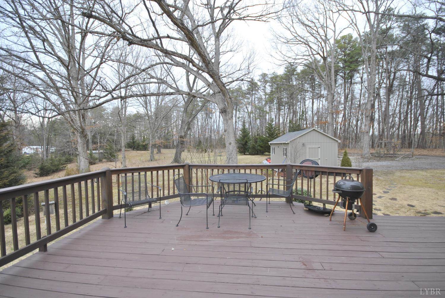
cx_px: 222
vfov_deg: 77.5
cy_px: 149
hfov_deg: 100.3
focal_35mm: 15
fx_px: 186
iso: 200
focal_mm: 10
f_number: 5.6
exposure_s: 1/125
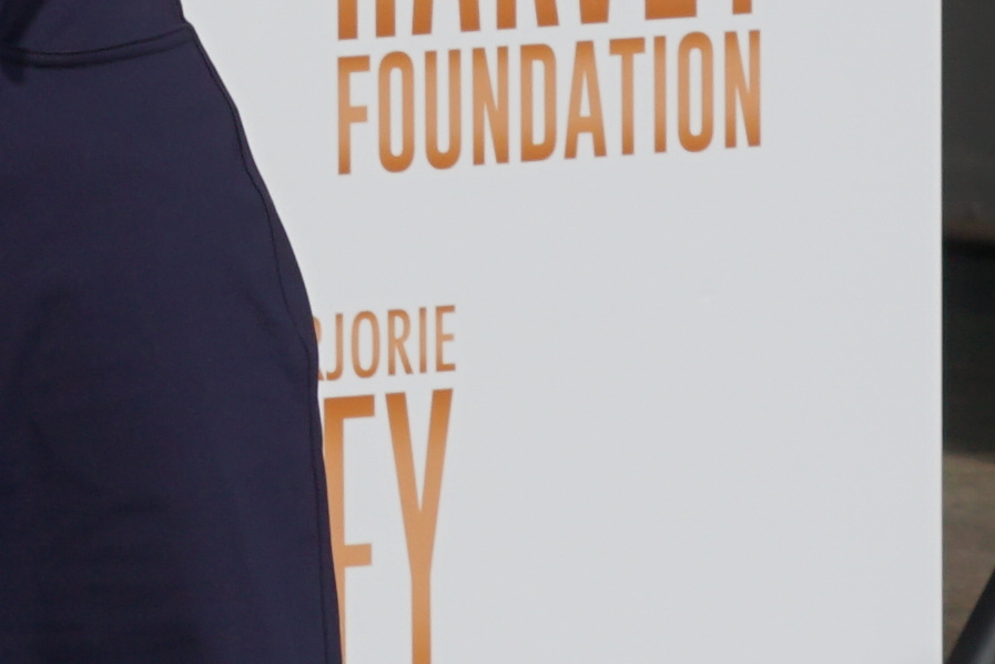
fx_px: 19401
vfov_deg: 2.0
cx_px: -1180
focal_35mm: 702
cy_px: -664
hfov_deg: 2.9
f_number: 9
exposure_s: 1/500
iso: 100
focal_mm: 70
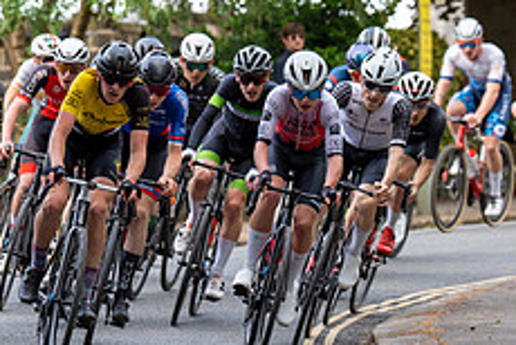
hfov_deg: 6.5
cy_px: 138
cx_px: 79
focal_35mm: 315
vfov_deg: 4.4
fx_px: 4521
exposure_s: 1/800
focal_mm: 125
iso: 400
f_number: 3.5
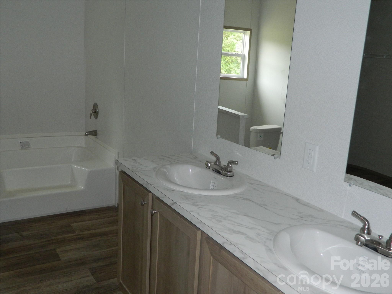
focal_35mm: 35
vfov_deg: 40.7
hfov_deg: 52.6
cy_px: 147
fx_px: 396
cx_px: 196
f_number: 3.3
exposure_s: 1/40
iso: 200
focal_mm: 6.2
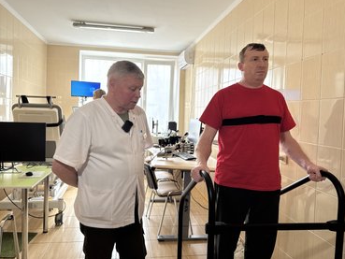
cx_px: 165
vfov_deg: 53.0
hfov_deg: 67.3
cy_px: 121
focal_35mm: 26
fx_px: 259
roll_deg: -1.7
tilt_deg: -1.1
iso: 125
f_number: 1.78
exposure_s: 1/121
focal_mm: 6.76
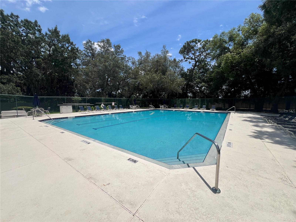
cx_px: 148
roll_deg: -0.5
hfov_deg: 106.2
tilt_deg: -4.9
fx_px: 111
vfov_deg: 89.9
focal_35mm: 13
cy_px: 111
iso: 32
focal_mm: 1.57
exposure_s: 1/2874
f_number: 1.8
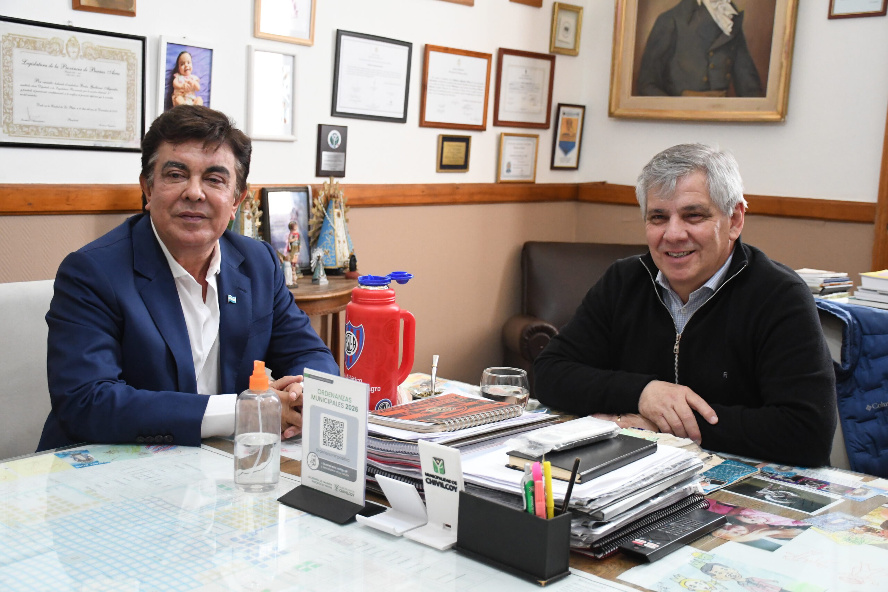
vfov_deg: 29.9
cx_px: 444
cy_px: 296
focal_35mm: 45
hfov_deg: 43.6
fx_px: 1110
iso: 4000
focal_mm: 30
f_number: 4
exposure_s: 1/250
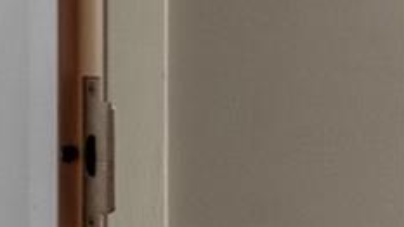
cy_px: 35
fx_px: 1406
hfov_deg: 13.3
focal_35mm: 131
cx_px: -480
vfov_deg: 9.2
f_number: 7.1
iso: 320
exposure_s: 1/13
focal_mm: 19
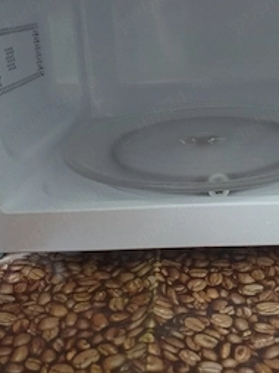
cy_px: 128
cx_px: 194
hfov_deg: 34.6
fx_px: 441
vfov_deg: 45.2
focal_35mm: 41
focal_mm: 3.6
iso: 200
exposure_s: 1/25
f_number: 1.9
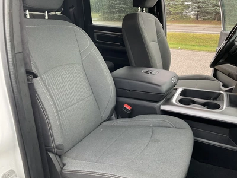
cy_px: 89
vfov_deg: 48.2
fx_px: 199
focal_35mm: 29
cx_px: 118
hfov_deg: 61.7
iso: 100
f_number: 1.8
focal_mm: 3
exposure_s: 1/60
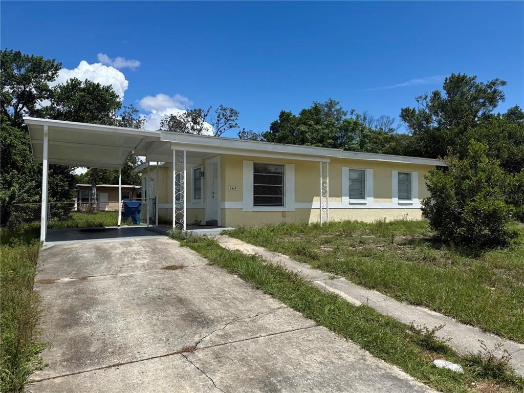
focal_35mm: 24
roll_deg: +0.1
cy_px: 196
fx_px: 363
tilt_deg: +3.2
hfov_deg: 71.6
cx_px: 262
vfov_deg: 56.8
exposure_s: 1/6711
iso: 80
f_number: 1.78
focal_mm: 6.76
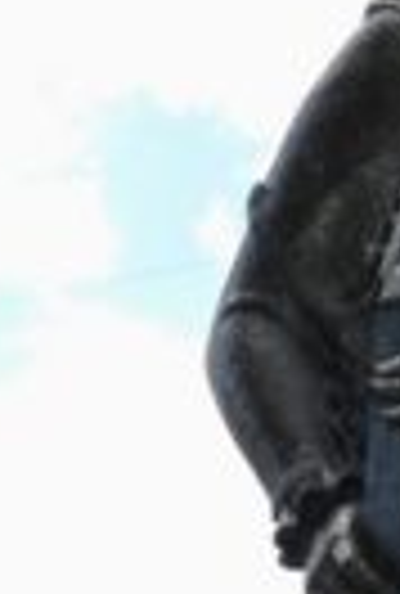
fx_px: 4498
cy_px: 702
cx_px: 465
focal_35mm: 272
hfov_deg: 5.1
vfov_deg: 7.5
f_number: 5.6
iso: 100
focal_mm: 48
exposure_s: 1/200
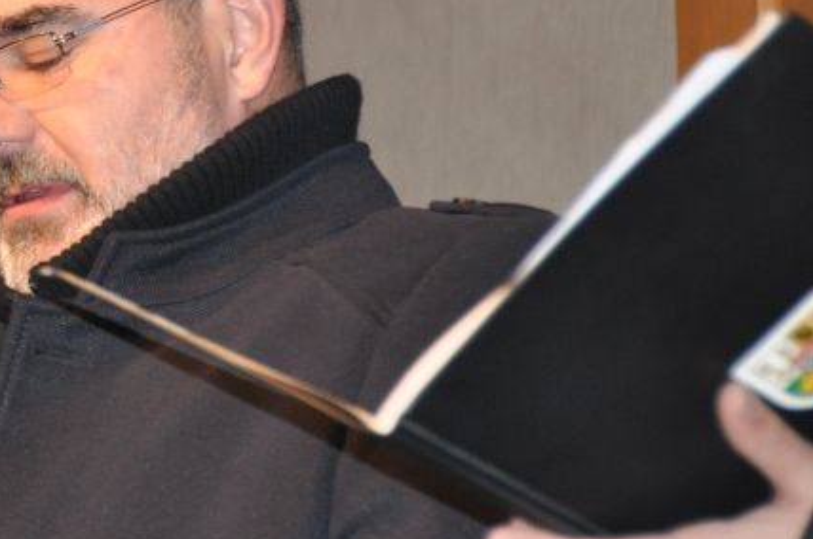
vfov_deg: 3.6
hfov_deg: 5.4
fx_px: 8505
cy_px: 144
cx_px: -158
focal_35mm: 377
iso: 800
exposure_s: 1/60
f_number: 5.3
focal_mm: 105
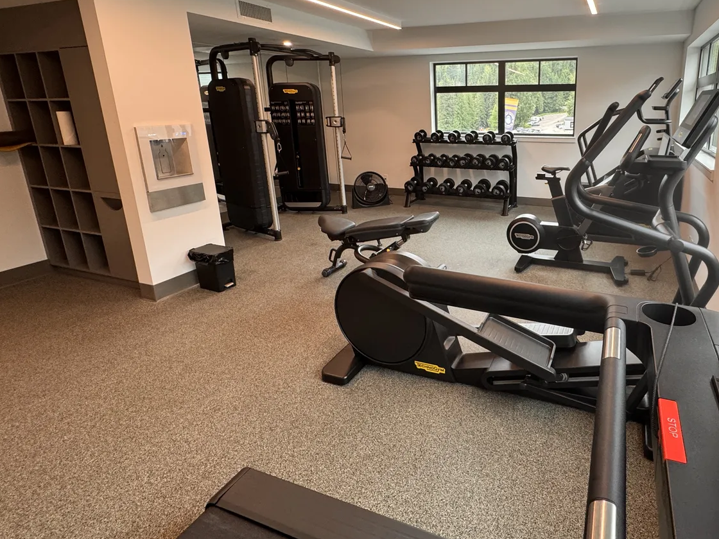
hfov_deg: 78.9
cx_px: 482
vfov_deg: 65.1
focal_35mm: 20
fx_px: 415
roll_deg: +0.7
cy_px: 204
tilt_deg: -12.6
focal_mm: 2.22
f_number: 2.2
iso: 200
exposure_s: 1/120
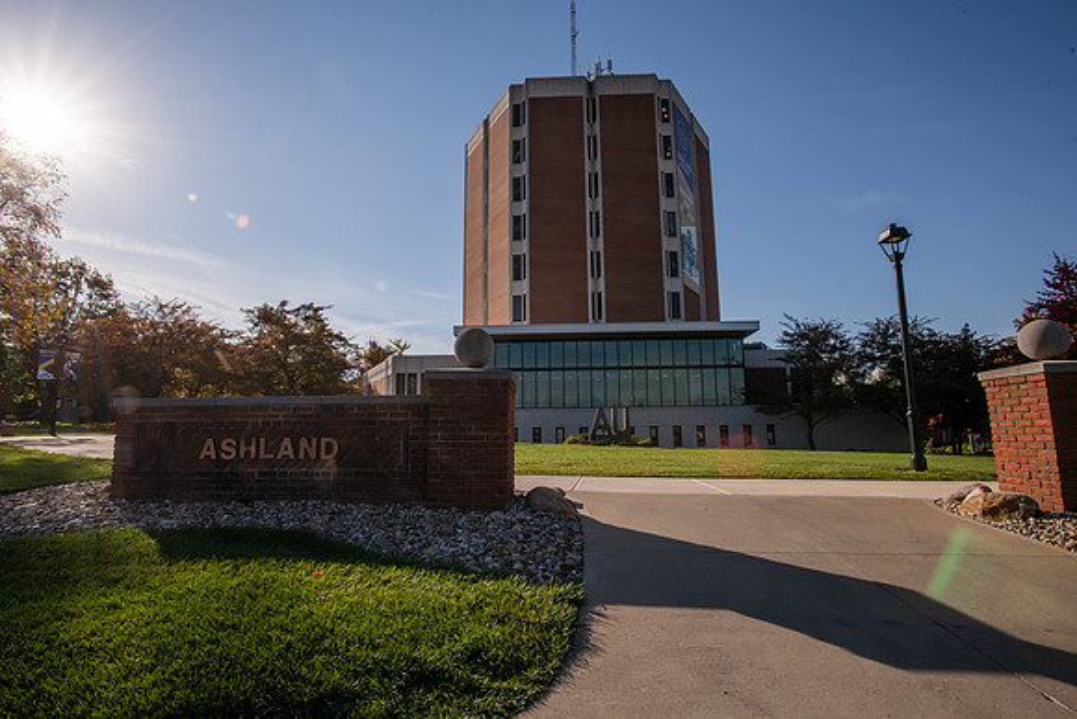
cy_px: 360
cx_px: 538
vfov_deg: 64.6
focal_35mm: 19
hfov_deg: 86.9
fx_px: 569
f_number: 20
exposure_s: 1/320
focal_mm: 19
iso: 250
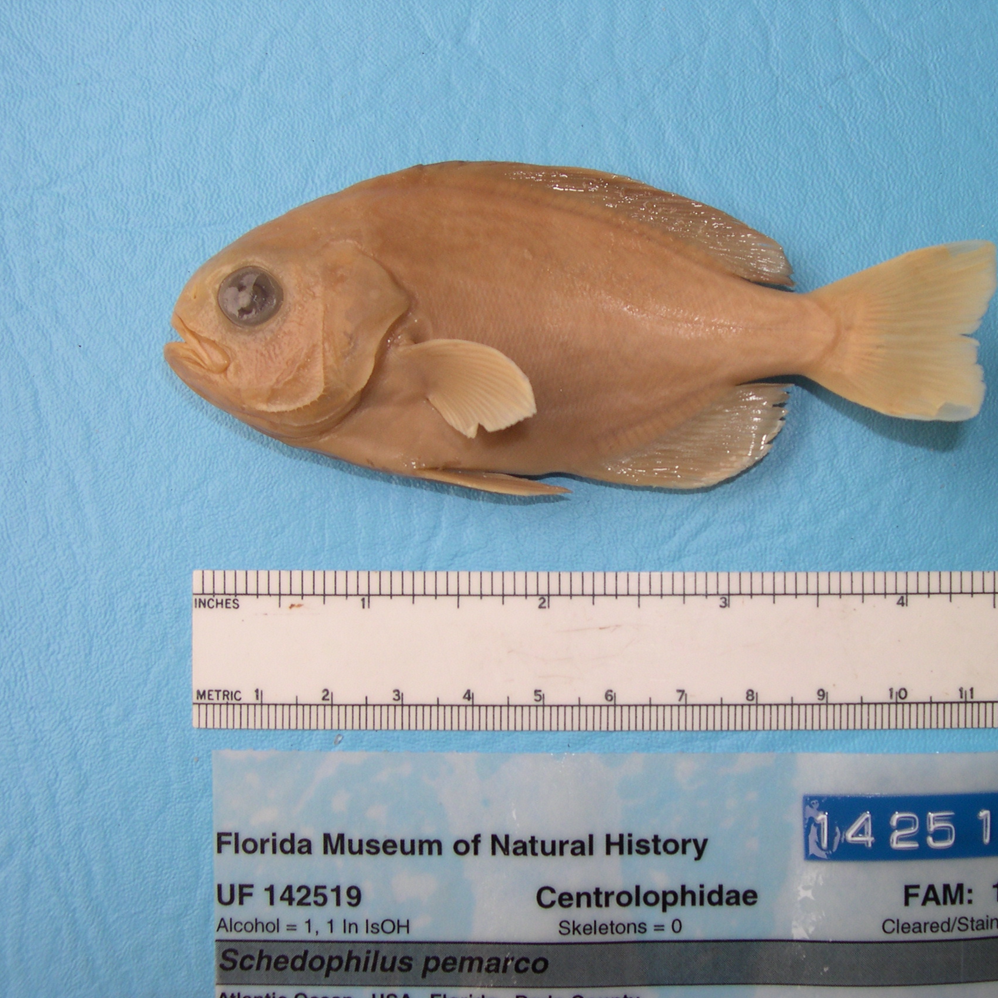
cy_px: 499
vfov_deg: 37.6
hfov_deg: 37.3
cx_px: 630
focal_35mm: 45
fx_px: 1468
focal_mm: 8
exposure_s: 1/63
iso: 100
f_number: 7.6
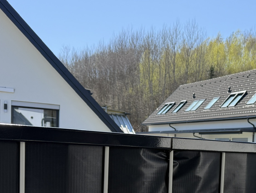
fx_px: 392
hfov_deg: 34.5
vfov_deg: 26.5
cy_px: 178
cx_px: 222
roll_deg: -3.1
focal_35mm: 53
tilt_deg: -5.3
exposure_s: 1/2525
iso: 100
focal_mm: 6.76
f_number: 1.78
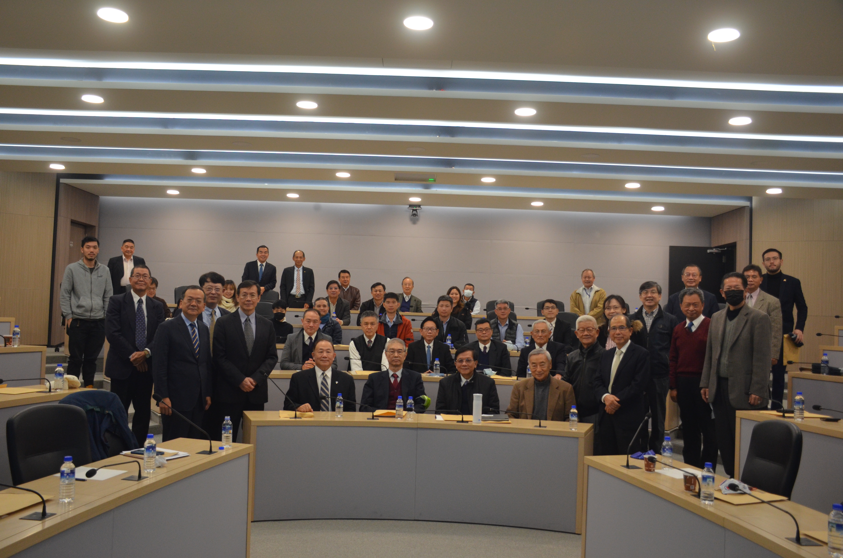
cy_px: 279
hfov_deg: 62.0
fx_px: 701
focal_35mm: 30
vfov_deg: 43.4
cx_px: 422
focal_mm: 20
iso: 800
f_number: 4
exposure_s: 1/60
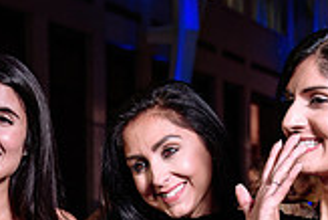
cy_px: 204
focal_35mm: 108
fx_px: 985
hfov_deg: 18.9
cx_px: 159
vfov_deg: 12.6
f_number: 2.8
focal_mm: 24
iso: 500
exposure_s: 1/100
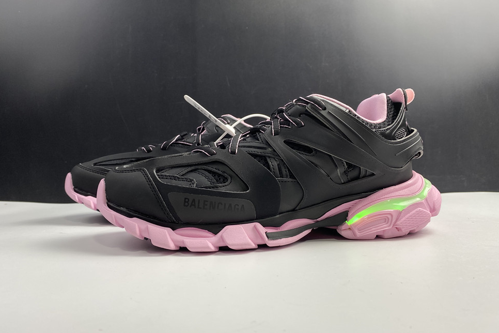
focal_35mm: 28
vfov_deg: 46.4
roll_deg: +2.0
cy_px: 169
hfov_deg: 65.5
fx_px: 388
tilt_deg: +1.8
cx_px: 252
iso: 80
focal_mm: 4.25
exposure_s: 1/100
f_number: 1.8
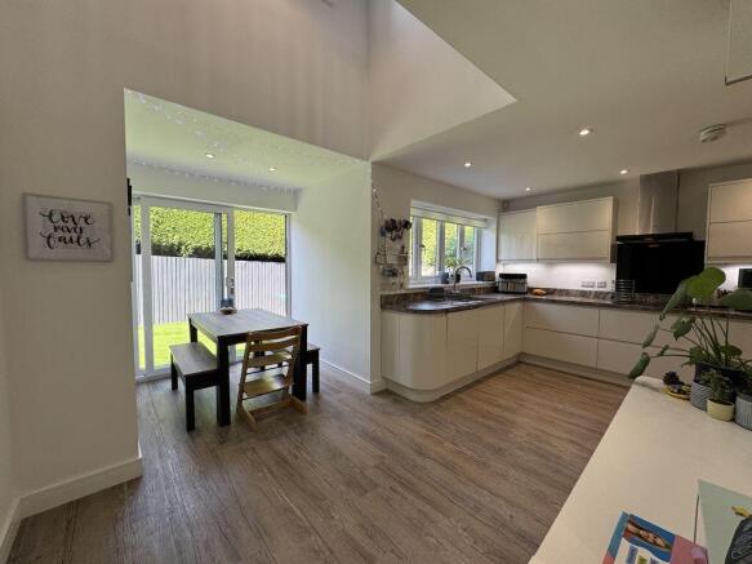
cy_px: 282
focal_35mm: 14
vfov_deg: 85.7
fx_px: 304
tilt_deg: -3.1
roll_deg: -0.5
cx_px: 376
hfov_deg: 102.1
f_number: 2.2
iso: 50
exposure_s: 1/99
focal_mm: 2.22
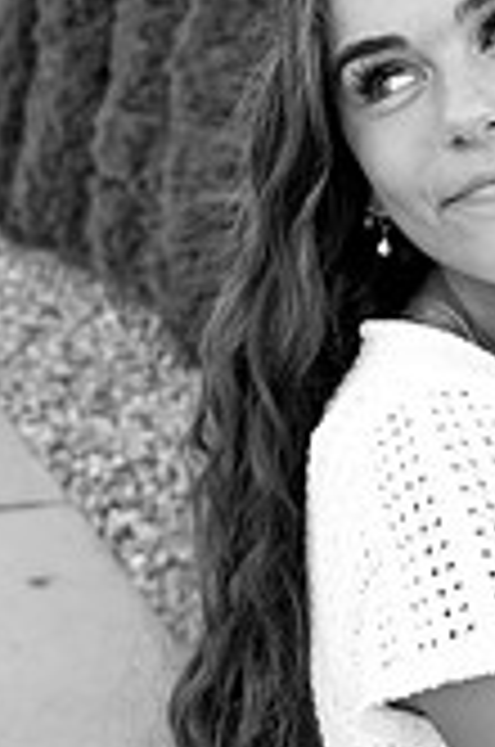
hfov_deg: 20.7
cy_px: 130
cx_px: 349
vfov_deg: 30.1
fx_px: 1346
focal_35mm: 65
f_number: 4
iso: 1000
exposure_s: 1/800
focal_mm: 24
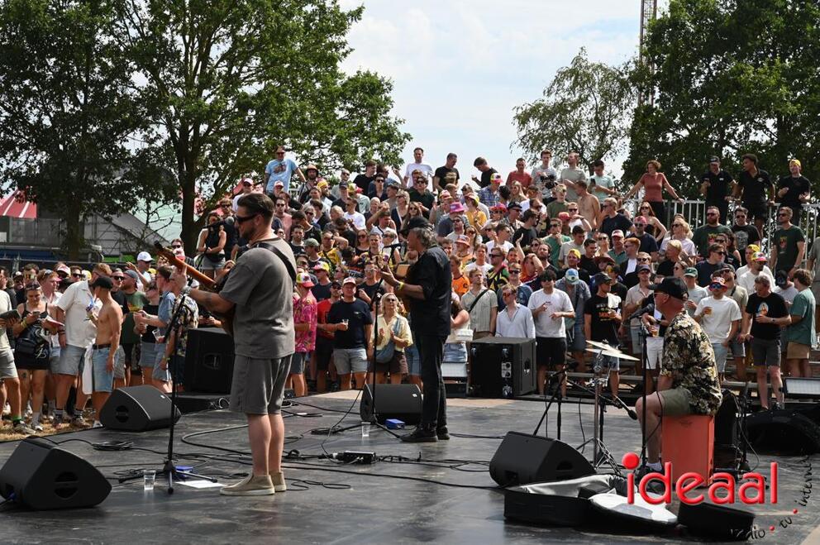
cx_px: 410
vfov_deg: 19.4
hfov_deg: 28.9
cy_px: 272
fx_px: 1593
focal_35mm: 70
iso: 320
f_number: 8
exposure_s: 1/1000
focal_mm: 70
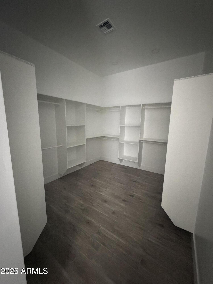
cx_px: 106
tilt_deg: -9.3
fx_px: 115
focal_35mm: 14
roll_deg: -0.3
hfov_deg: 85.7
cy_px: 142
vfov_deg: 102.1
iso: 1250
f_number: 2.2
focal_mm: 2.22
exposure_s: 1/42
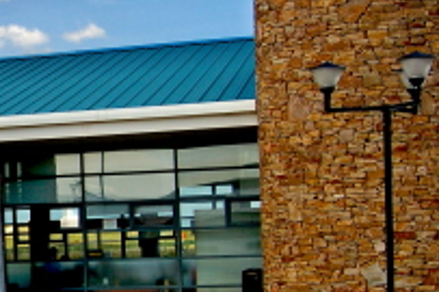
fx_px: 1323
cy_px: 182
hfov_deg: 17.8
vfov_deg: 12.6
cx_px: -112
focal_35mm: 109
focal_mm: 23
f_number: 6.3
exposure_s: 1/160
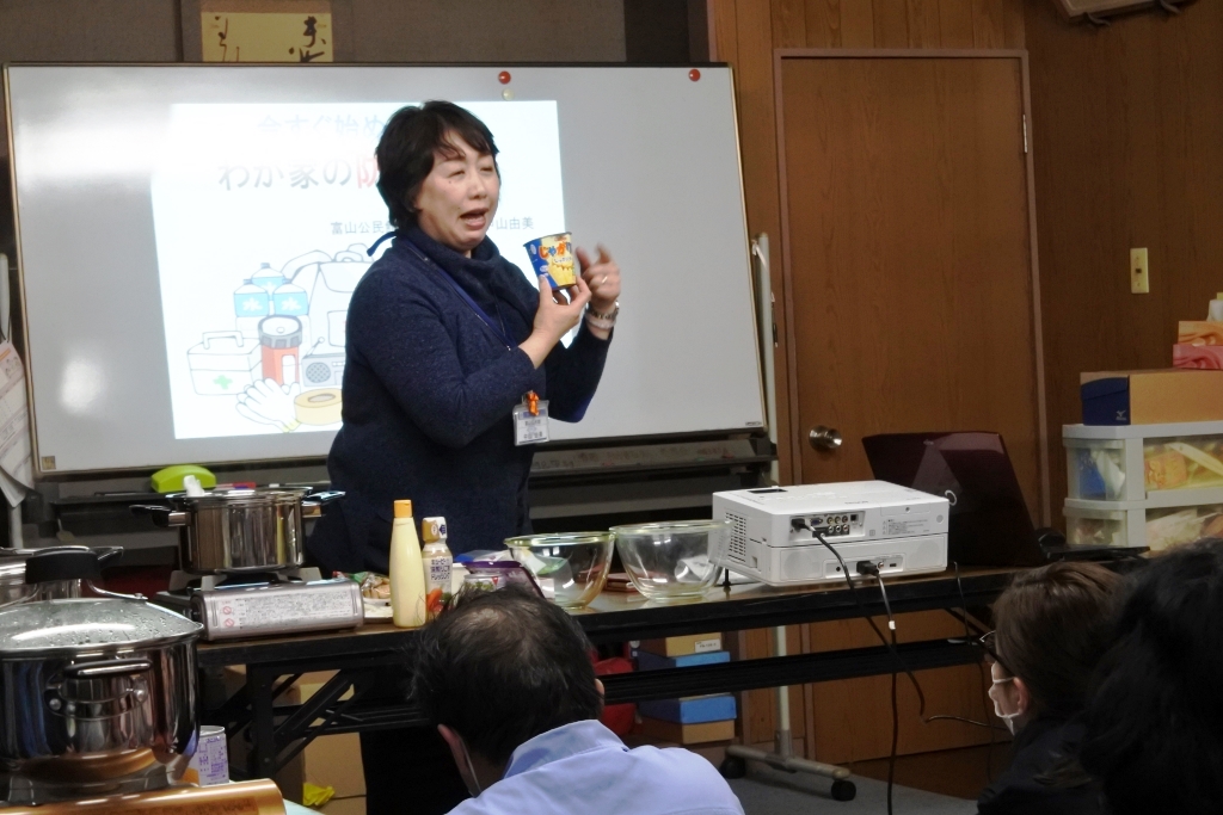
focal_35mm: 81
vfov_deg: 16.9
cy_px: 408
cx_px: 612
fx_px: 2752
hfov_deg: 25.1
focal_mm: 30
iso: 1400
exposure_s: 1/60
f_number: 5.6
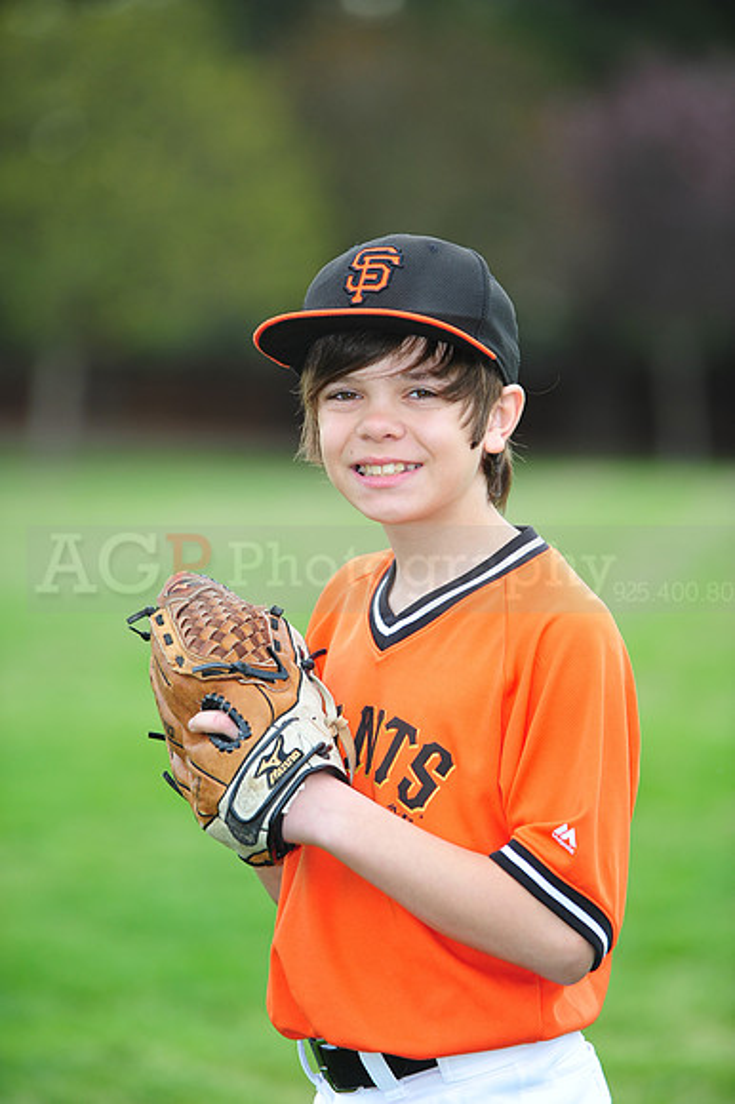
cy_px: 552
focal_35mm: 200
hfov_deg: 6.9
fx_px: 6132
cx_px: 368
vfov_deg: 10.3
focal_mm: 200
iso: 400
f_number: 4.5
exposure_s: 1/400
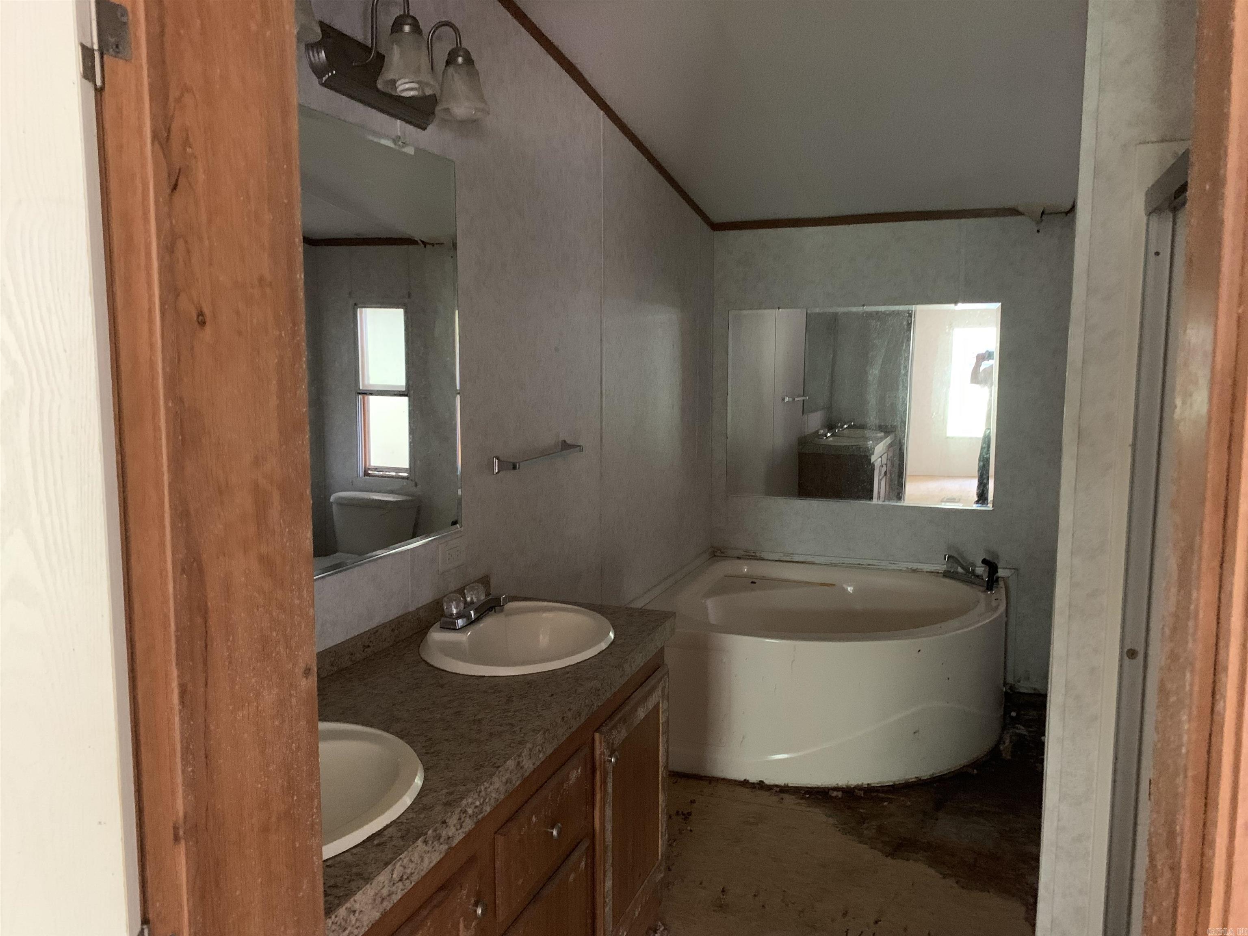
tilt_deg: -9.1
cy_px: 468
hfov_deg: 67.3
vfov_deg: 53.1
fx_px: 937
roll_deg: +0.6
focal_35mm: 26
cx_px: 624
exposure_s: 1/30
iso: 800
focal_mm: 4.25
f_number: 1.8
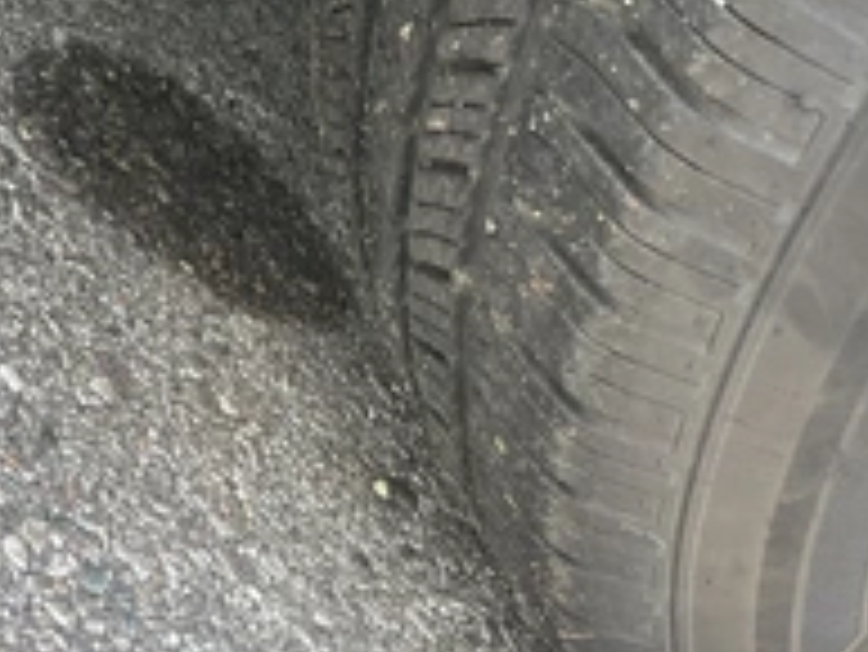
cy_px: 126
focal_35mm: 60
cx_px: 378
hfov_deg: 32.1
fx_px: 1505
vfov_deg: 24.0
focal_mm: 3
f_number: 1.8
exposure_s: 1/172
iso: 25
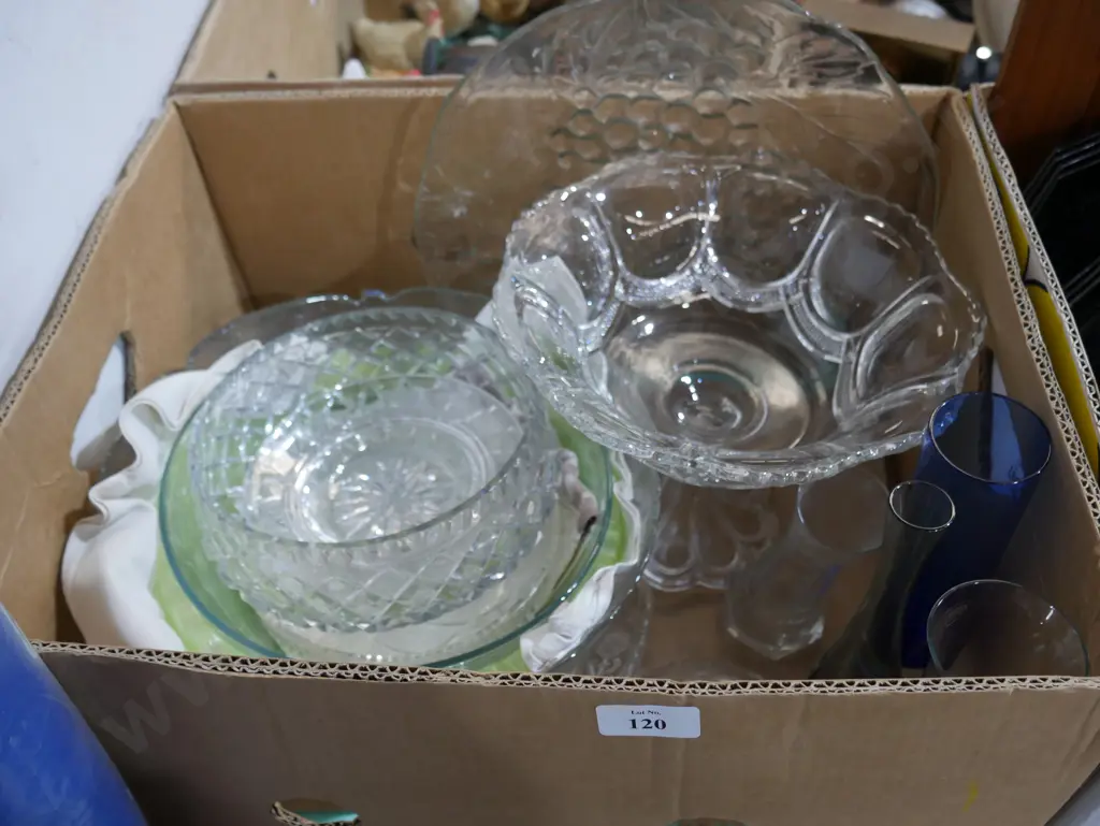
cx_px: 550
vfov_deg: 44.2
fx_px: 1017
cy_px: 413
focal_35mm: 32
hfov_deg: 56.8
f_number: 3.6
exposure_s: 1/60
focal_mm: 16
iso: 1250
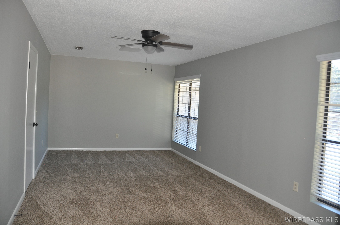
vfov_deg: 47.8
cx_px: 170
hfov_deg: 67.4
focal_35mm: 27
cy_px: 112
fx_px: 255
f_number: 3.5
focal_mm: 18
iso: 800
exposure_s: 1/60
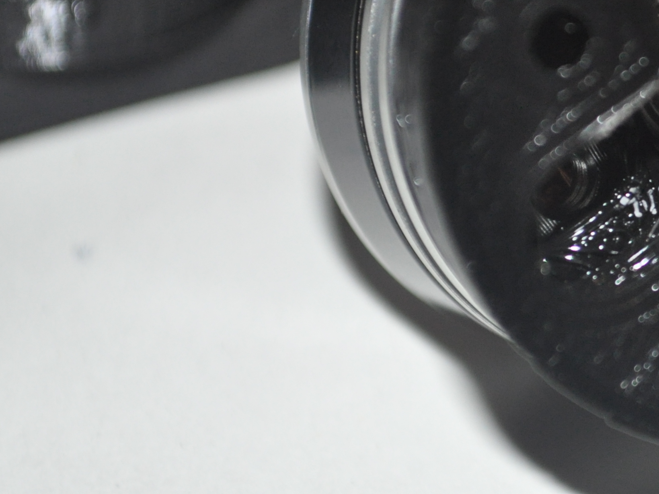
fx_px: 3945
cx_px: 814
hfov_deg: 9.4
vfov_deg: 7.2
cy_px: 150
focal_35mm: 207
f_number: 5.6
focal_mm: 55
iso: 800
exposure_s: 1/60
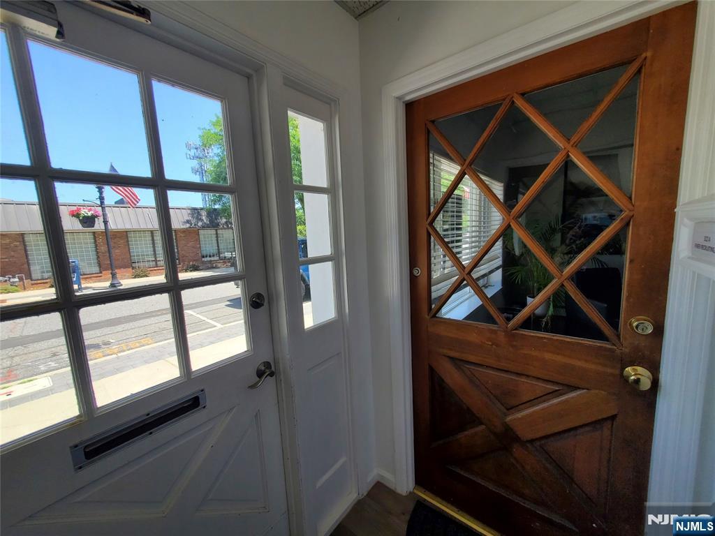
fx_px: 269
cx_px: 358
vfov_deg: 89.9
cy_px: 268
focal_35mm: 13
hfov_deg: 106.2
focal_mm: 1.8
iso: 50
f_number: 2.2
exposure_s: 1/277
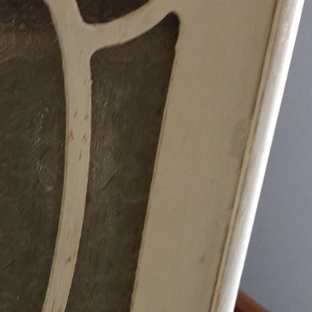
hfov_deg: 13.5
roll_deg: -3.5
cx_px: -127
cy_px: 208
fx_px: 1254
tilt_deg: -25.6
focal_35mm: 123
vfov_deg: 14.2
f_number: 2.4
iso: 50
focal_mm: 4.28
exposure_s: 1/20
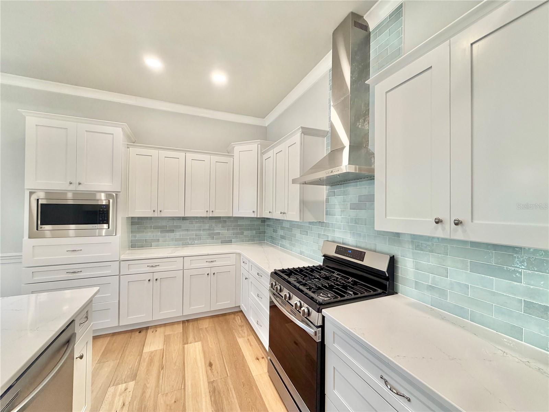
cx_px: 274
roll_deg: +0.1
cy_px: 206
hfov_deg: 102.1
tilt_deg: +0.1
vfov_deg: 85.7
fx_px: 222
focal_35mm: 14
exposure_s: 1/120
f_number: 2.2
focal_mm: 2.22
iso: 160
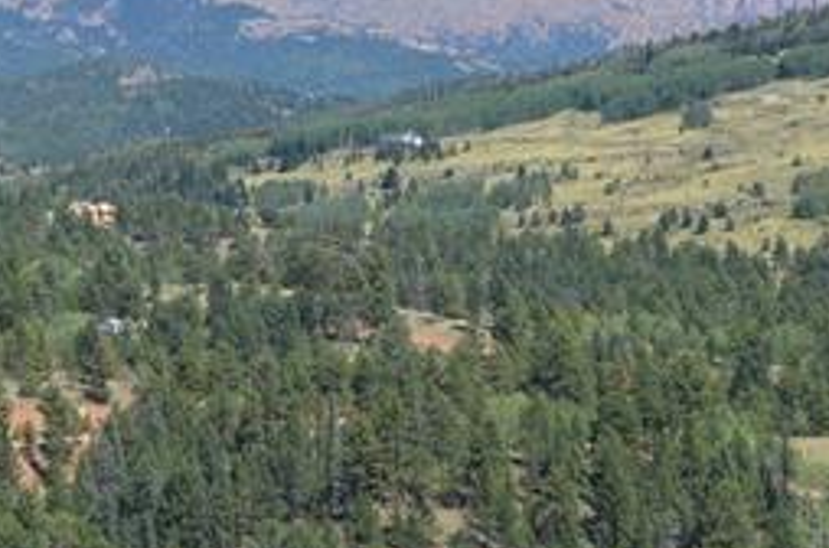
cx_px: 26
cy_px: -15
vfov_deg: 8.0
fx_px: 3911
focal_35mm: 170
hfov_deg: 12.0
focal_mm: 45
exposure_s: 1/200
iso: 100
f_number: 7.1
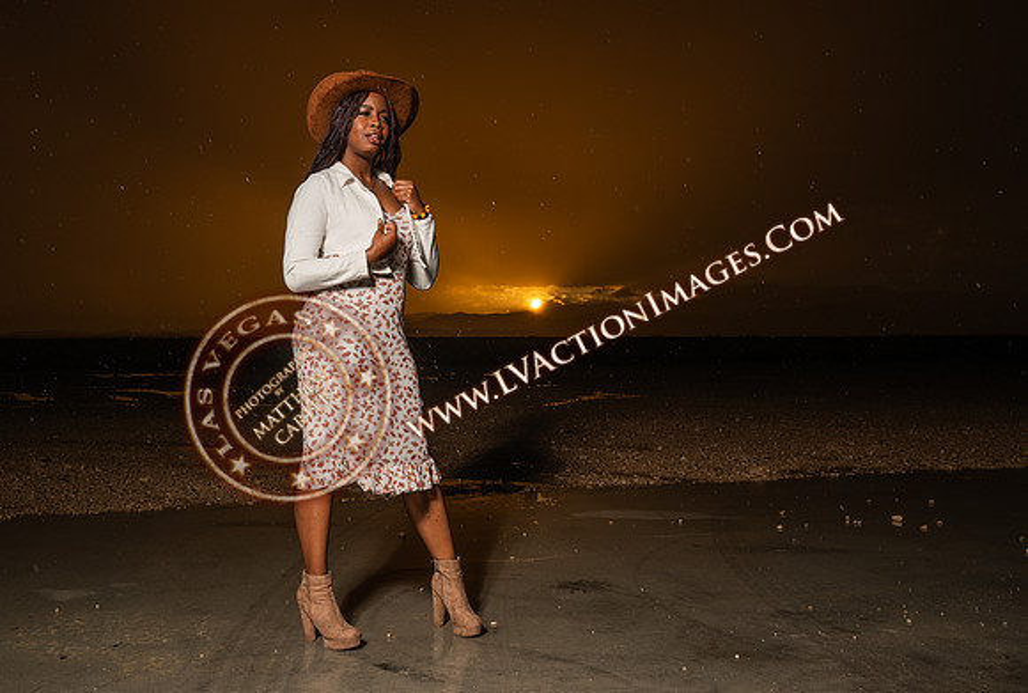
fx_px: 955
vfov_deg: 39.8
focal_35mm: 33
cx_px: 438
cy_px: 386
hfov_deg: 56.4
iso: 100
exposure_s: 1/160
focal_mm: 29
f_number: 7.1
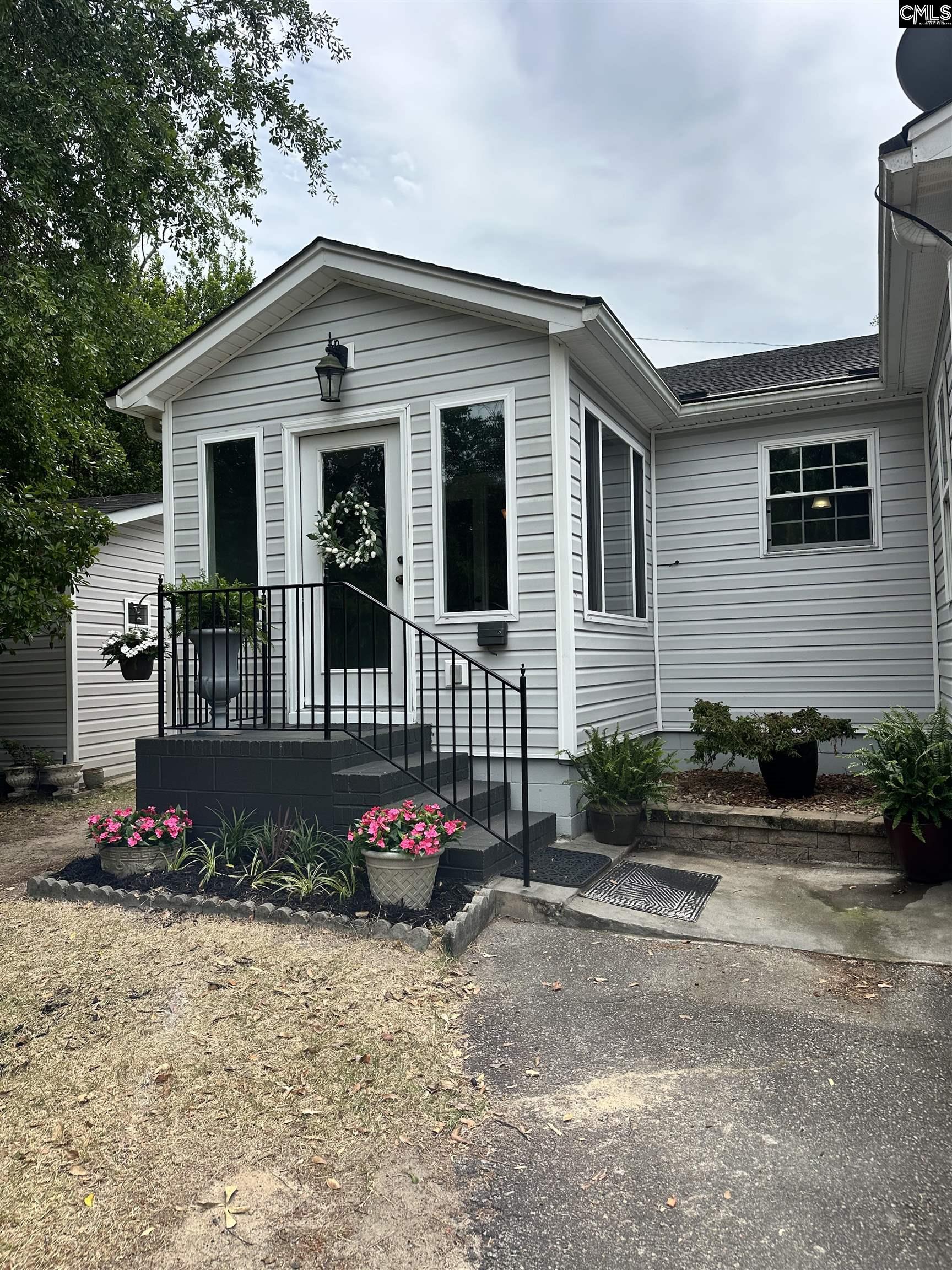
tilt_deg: +1.1
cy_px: 635
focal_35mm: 24
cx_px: 476
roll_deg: +0.0
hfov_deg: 56.8
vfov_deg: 71.6
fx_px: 880
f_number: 1.78
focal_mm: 6.86
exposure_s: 1/3597
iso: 80
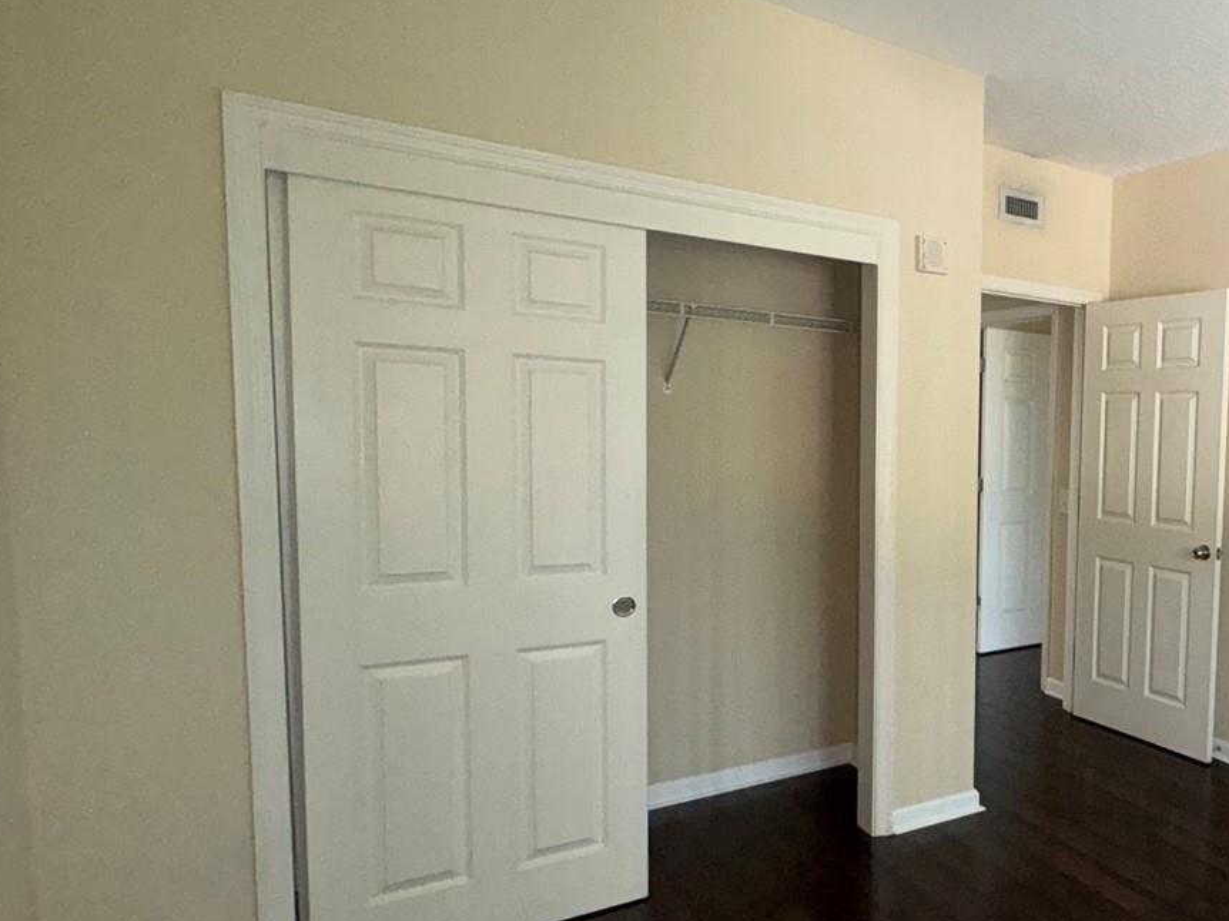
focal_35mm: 26
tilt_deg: -4.8
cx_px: 1096
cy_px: 505
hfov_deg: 58.1
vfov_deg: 53.0
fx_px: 923
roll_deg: -1.7
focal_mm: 2.22
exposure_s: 1/60
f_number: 2.2
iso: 160
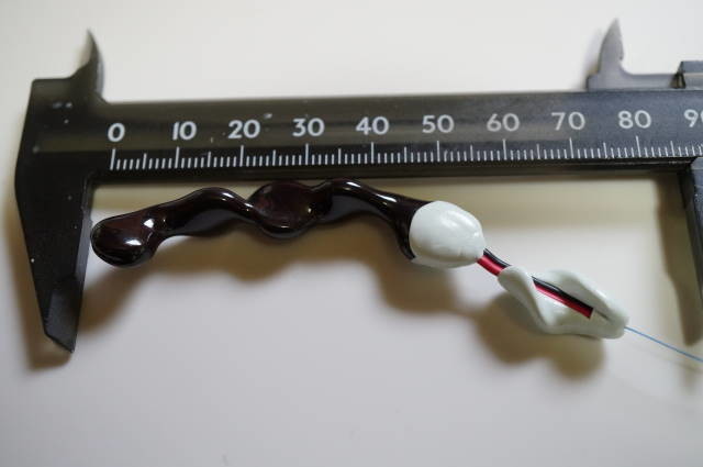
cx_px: 352
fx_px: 878
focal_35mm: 45
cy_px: 234
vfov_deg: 29.8
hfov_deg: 43.7
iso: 1600
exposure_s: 1/80
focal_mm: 30
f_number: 4.5
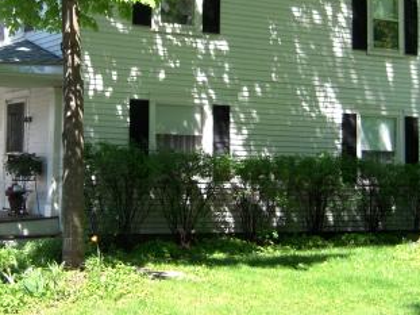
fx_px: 1019
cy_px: 90
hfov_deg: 23.3
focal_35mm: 84
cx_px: 173
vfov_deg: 17.5
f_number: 3.3
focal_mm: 8.1
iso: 100
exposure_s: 1/320
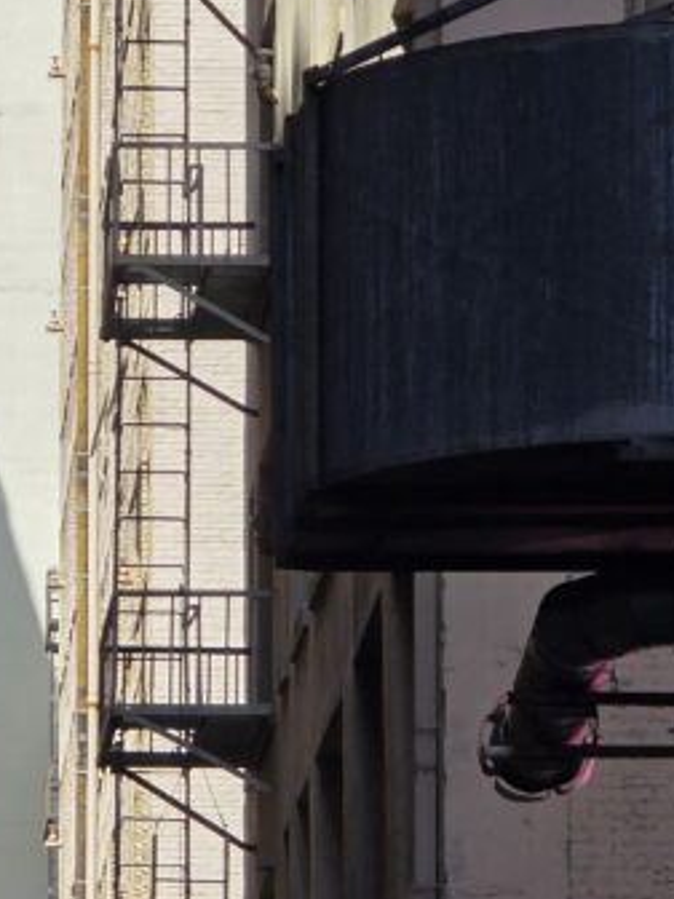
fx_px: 9086
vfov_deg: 5.7
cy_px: 342
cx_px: -166
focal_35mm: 350
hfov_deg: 4.2
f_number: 3.4
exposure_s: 1/1027
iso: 64
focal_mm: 18.6
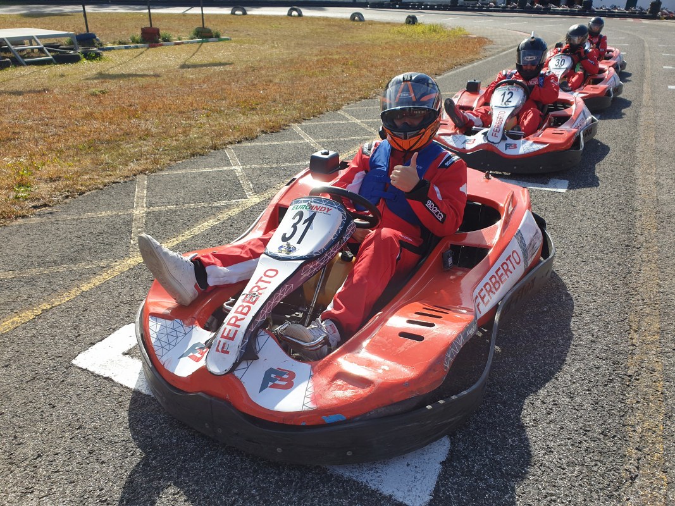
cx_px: 338
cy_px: 253
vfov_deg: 53.1
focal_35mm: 26
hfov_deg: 67.3
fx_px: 507
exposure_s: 1/1126
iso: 50
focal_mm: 4.3
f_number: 2.4
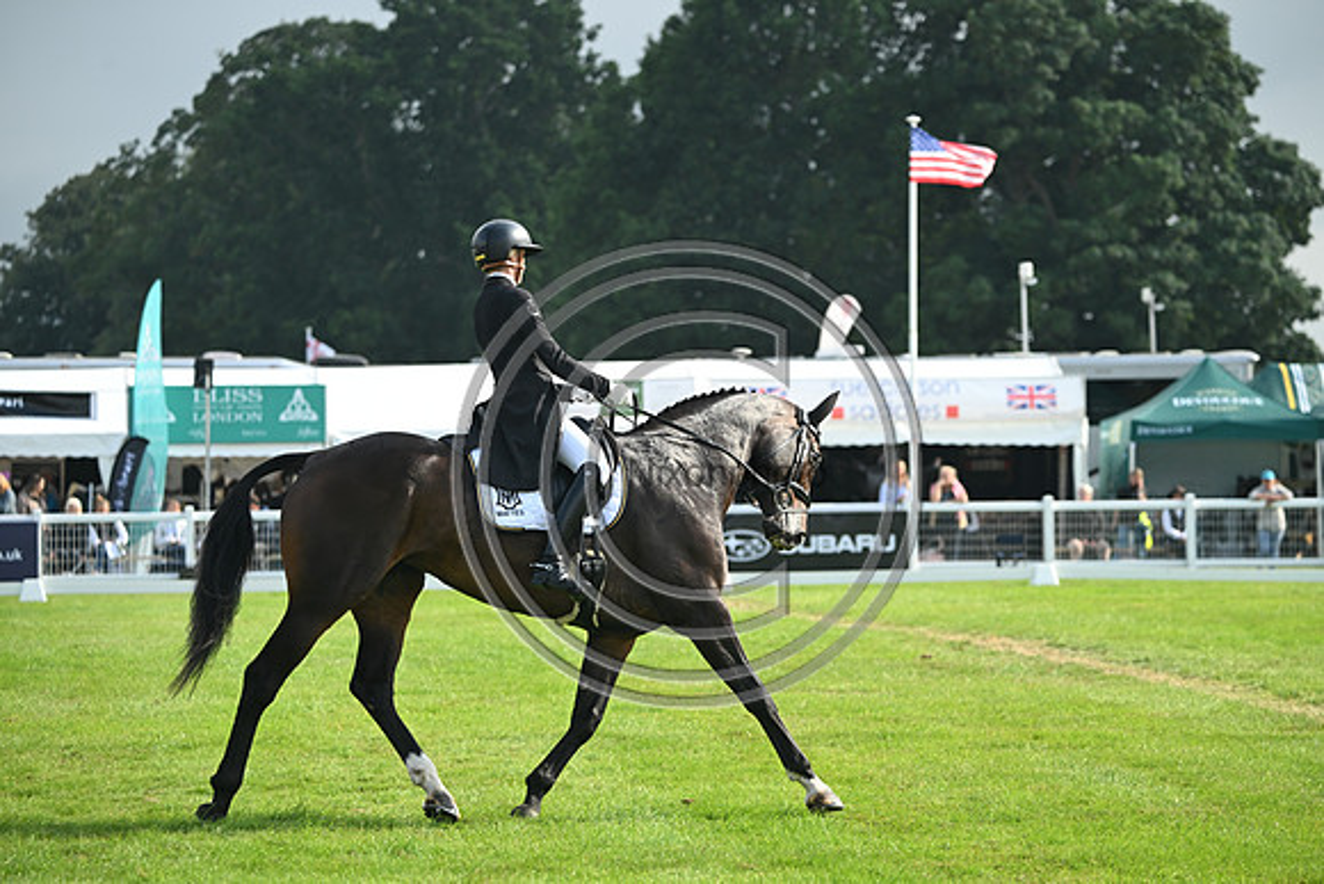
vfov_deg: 8.6
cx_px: 662
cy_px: 442
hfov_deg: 12.8
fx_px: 5886
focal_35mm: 160
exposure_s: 1/1250
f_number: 4.8
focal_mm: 160
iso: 500
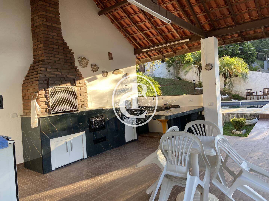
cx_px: 134
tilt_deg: -1.3
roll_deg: +4.2
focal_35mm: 26
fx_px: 202
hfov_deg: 67.3
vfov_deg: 53.1
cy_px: 100
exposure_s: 1/151
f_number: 1.8
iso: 32
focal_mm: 4.25
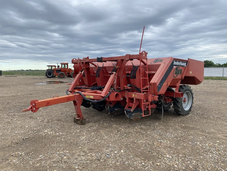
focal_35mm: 26
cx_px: 114
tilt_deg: -4.8
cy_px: 86
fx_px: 171
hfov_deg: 67.3
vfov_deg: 53.1
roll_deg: +1.1
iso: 32
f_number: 1.8
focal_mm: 4.25
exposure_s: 1/949
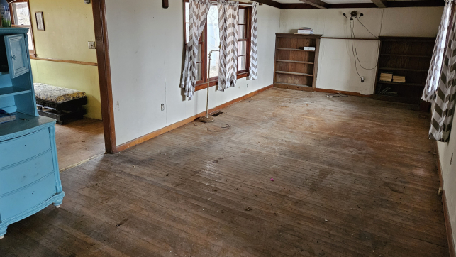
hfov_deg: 71.9
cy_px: 102
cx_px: 232
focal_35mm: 26
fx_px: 314
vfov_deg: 44.2
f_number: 1.8
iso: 800
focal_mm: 5.4
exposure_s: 1/120
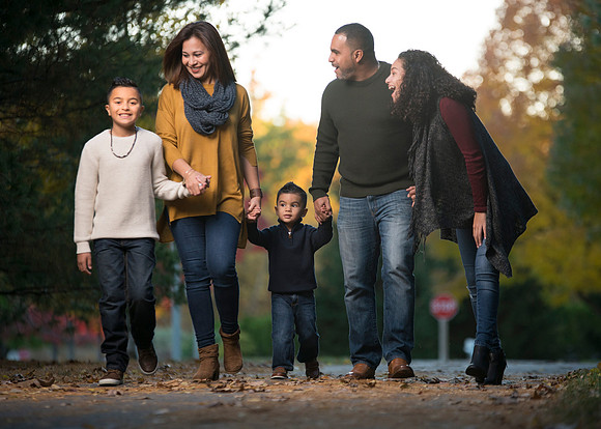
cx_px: 325
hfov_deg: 10.8
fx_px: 3193
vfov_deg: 7.7
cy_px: 214
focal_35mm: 187
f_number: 3.2
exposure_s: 1/640
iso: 640
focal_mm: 175
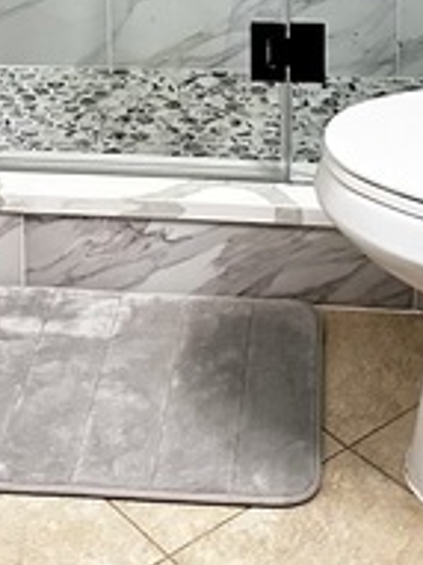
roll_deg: -0.1
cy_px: -217
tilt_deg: -10.9
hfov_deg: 17.5
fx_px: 1370
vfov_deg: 20.7
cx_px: 225
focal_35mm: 84
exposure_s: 1/60
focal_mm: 6.86
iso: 640
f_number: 1.78
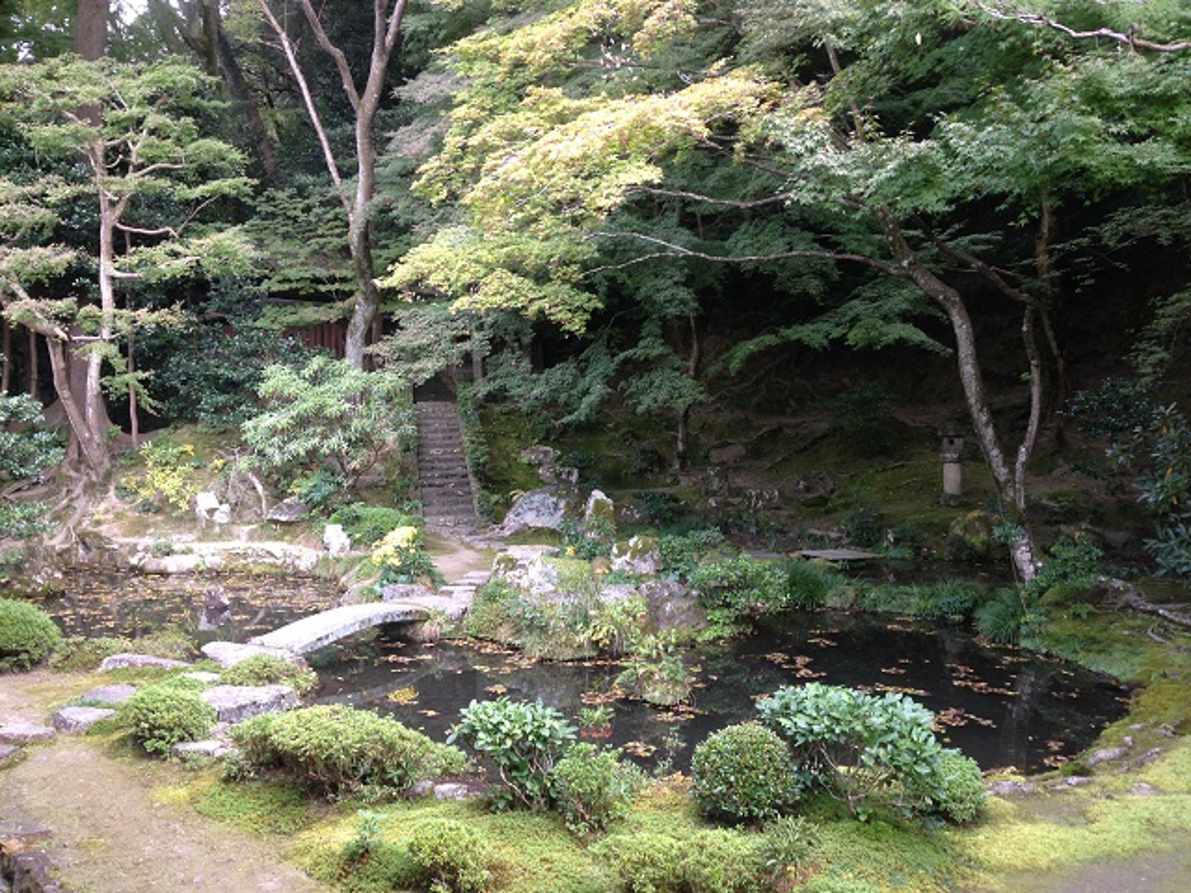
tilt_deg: -1.9
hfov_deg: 55.4
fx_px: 1135
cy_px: 446
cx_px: 596
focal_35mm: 33
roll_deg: +0.5
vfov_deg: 42.9
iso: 50
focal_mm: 4.12
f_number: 2.4
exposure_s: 1/24
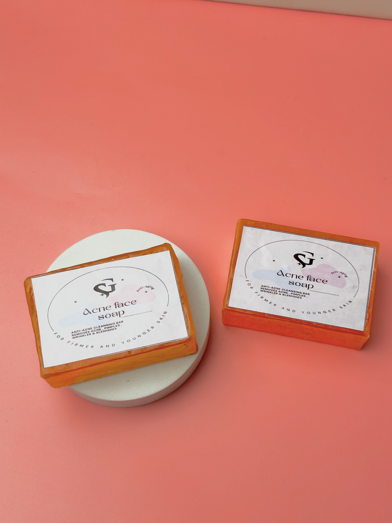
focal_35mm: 48
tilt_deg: -70.4
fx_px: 725
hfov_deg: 30.3
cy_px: 262
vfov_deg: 39.7
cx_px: 196
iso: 50
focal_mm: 6.86
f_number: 1.78
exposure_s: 1/192
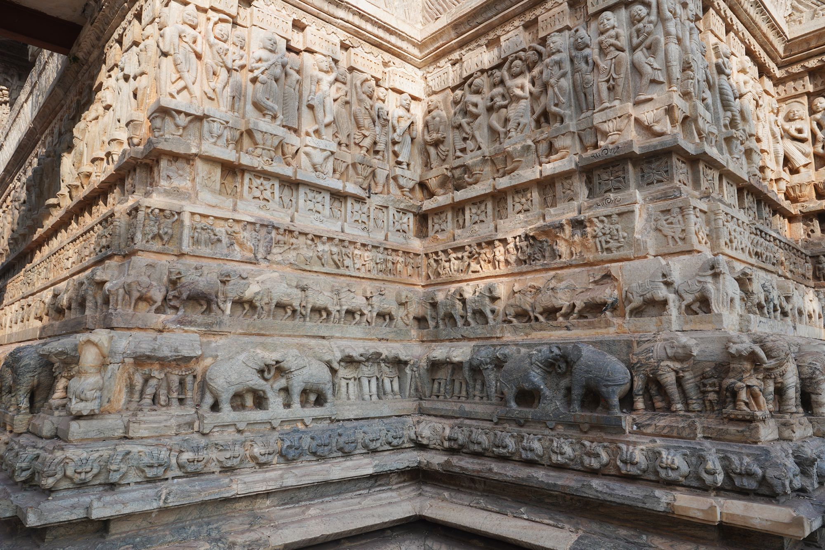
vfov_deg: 53.1
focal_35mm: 24
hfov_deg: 73.7
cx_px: 412
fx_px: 550
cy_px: 275
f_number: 10
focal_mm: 24
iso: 100
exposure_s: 1/100
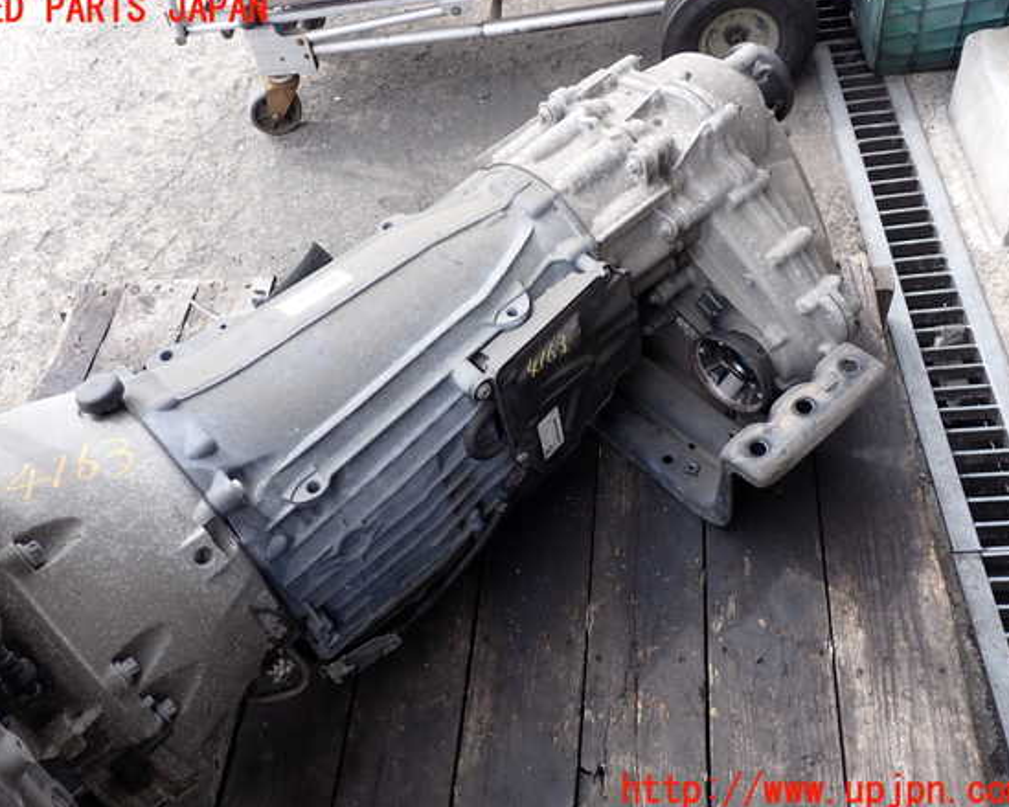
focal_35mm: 32
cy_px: 401
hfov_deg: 55.7
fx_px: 955
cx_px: 485
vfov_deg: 45.8
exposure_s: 1/160
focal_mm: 5.4
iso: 100
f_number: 3.2
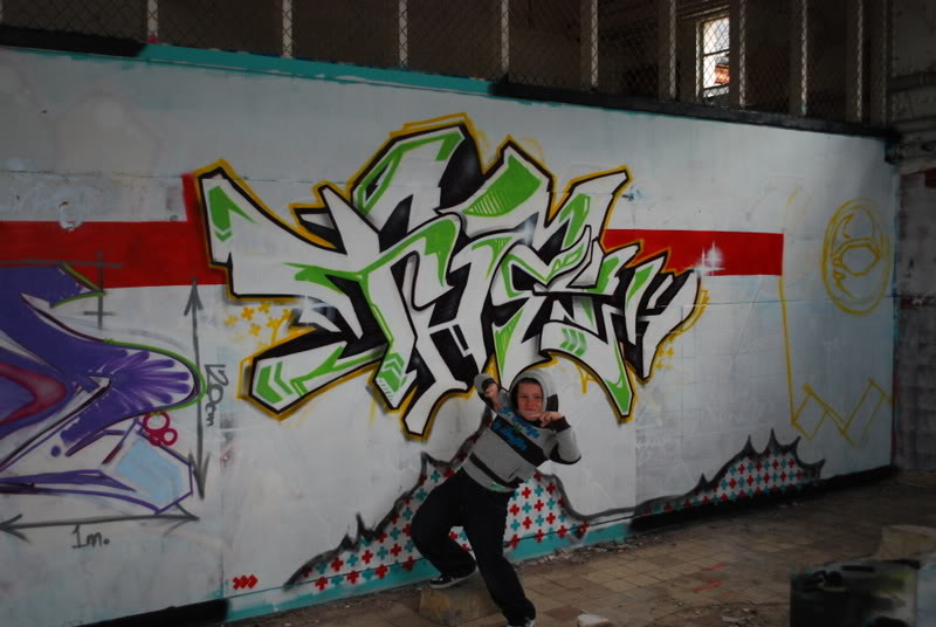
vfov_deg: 34.3
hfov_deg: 49.5
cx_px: 468
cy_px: 314
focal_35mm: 39
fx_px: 1015
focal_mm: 26
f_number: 4.2
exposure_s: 1/60
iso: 800
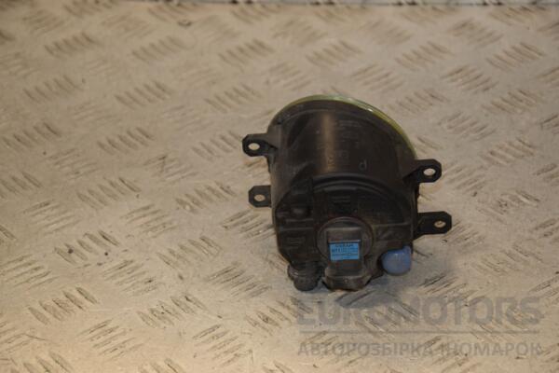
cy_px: 186
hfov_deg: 16.1
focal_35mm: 128
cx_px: 280
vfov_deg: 10.8
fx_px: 1980
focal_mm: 85
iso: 800
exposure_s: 1/200
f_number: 7.1
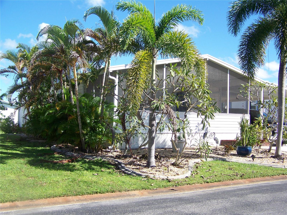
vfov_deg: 33.6
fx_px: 357
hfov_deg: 43.9
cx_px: 144
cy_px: 108
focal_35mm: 43
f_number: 2.8
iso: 64
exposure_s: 1/500
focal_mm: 6.75
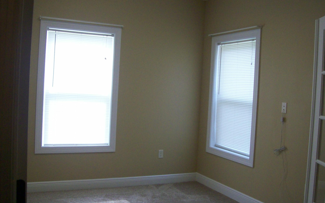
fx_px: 345
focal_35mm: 39
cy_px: 100
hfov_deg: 50.4
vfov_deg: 32.8
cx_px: 163
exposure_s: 1/128
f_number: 2.7
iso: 181
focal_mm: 6
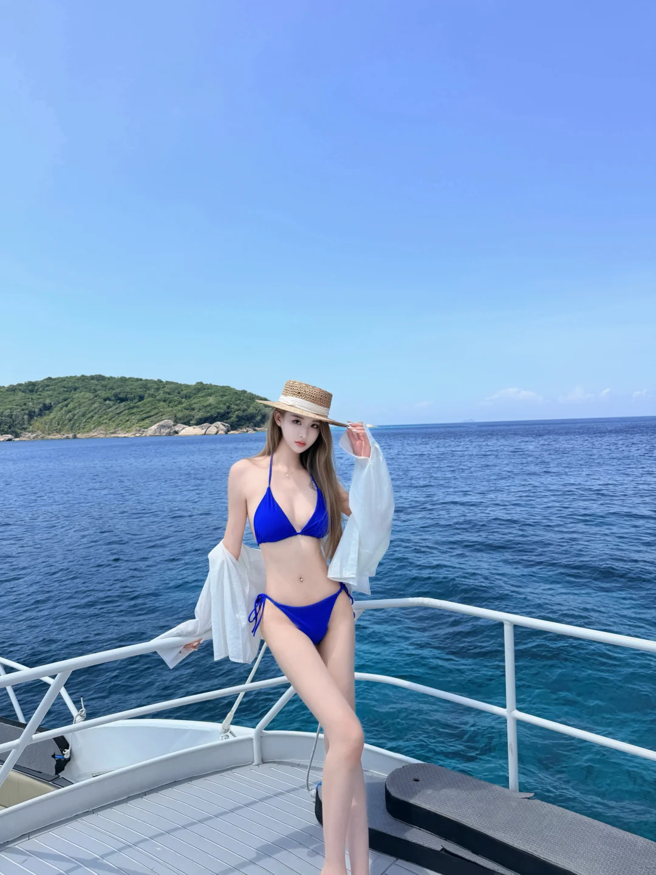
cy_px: 438
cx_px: 328
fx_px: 606
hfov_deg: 56.8
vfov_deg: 71.6
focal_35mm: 24
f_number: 1.78
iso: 80
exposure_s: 1/5319
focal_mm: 6.76
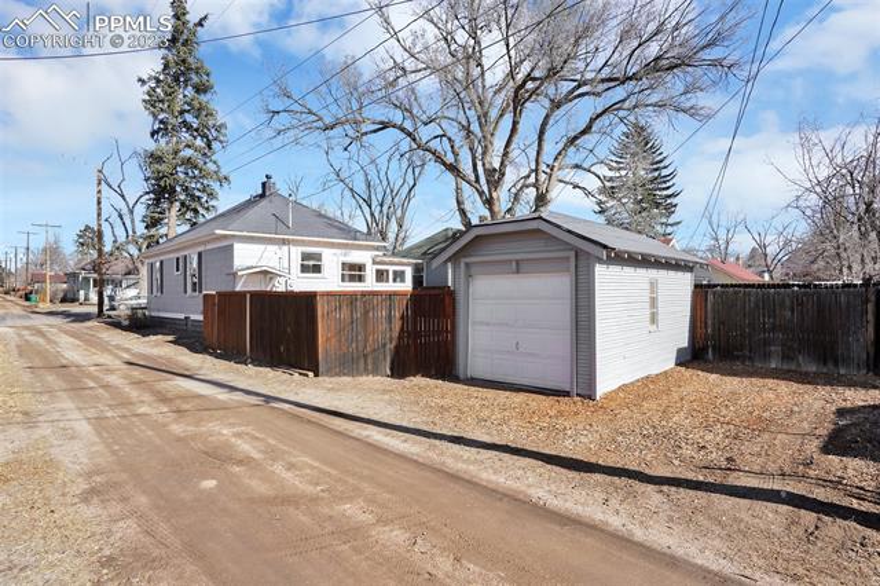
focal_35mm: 19
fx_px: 464
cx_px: 440
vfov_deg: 64.5
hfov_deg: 86.9
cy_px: 293
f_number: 11
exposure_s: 1/50
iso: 100
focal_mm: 19
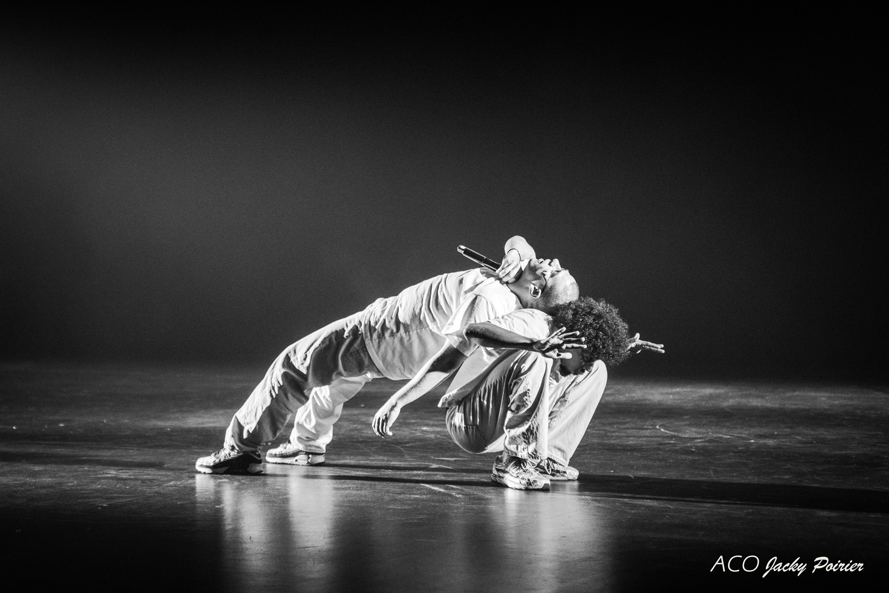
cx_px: 440
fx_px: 3161
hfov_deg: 16.0
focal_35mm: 128
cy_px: 293
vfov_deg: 10.7
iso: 3200
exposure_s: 1/400
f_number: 3.2
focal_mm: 125
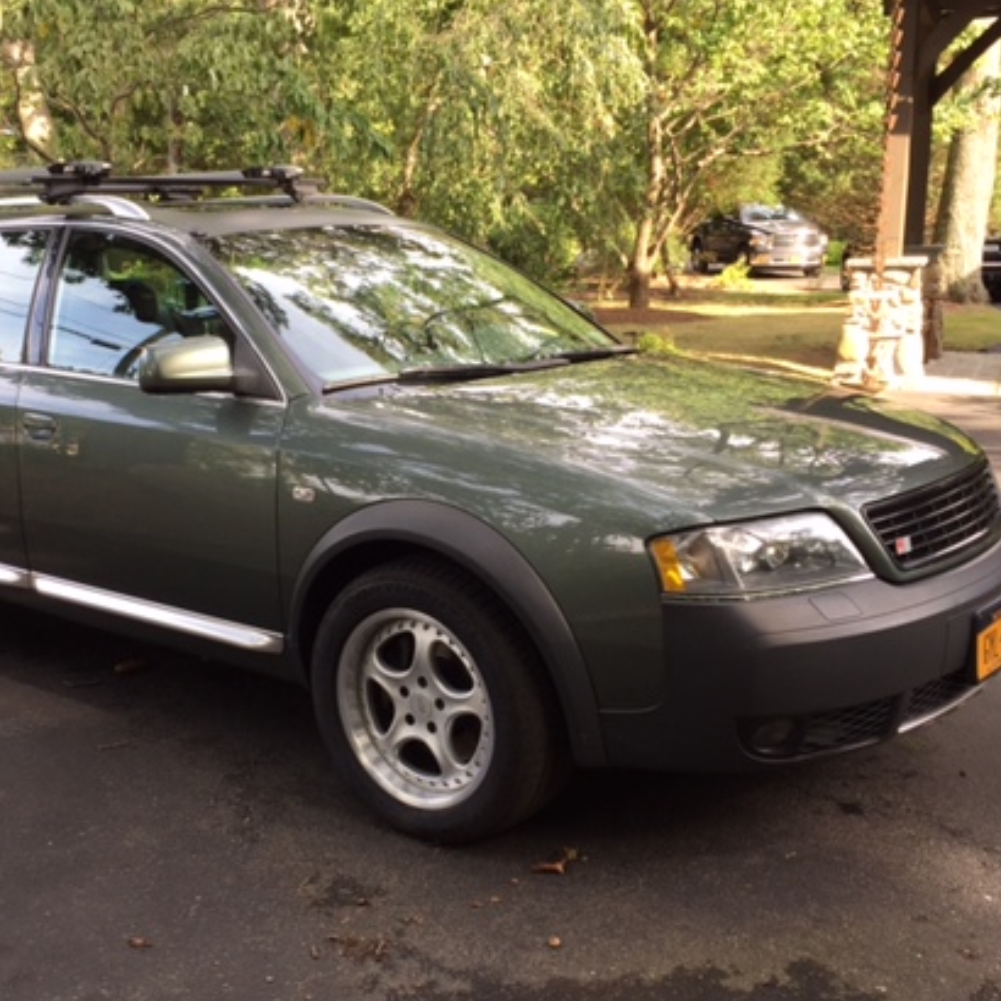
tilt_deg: -12.5
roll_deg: +0.5
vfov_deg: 41.8
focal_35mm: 40
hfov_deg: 41.6
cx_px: 388
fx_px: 1309
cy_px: 532
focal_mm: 4.15
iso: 32
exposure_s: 1/120
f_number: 2.2
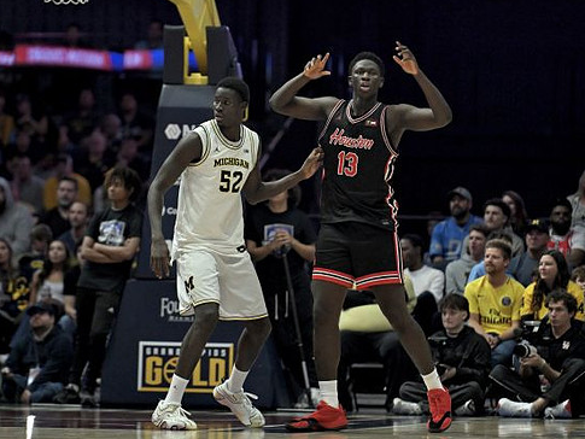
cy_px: 220
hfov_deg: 8.6
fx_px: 3888
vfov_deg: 6.5
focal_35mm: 230
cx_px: 259
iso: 4000
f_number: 2.8
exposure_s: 1/1000
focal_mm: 200
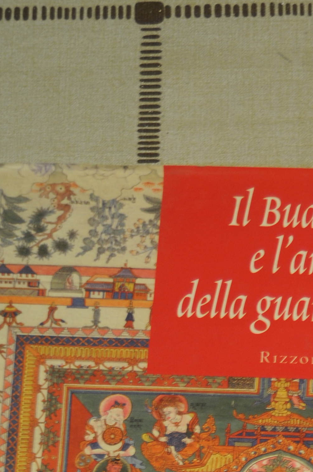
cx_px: 304
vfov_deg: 16.6
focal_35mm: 115
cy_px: 638
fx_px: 1510
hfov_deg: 11.7
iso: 200
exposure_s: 1/15
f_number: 2.8
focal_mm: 27
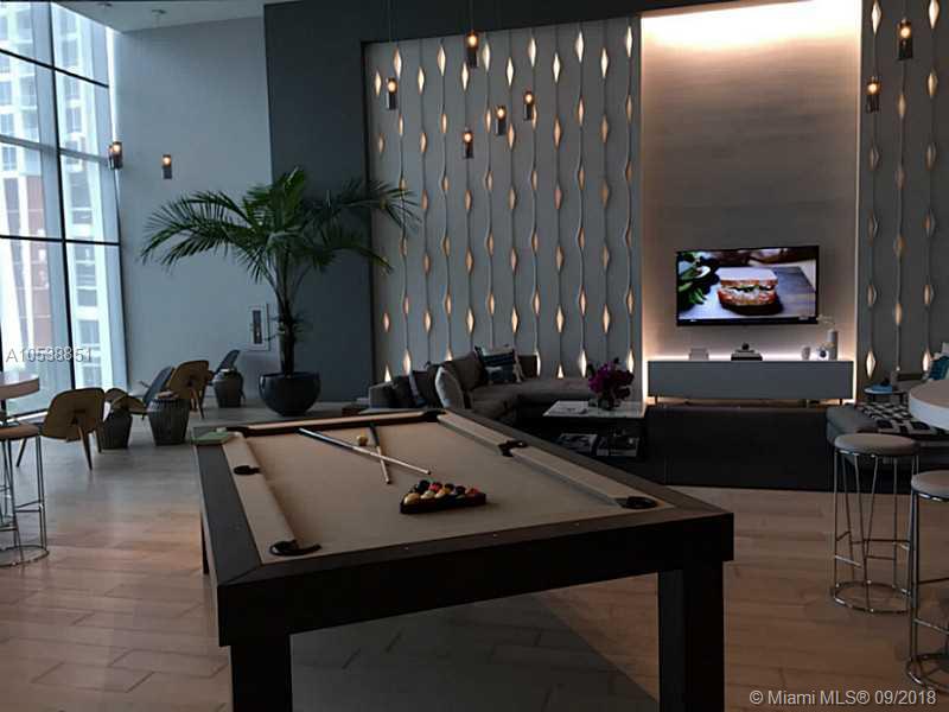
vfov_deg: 48.2
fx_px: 795
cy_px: 356
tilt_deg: -4.1
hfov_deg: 61.7
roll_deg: +0.7
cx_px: 474
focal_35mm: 29
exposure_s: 1/30
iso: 50
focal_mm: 4.15
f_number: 2.2
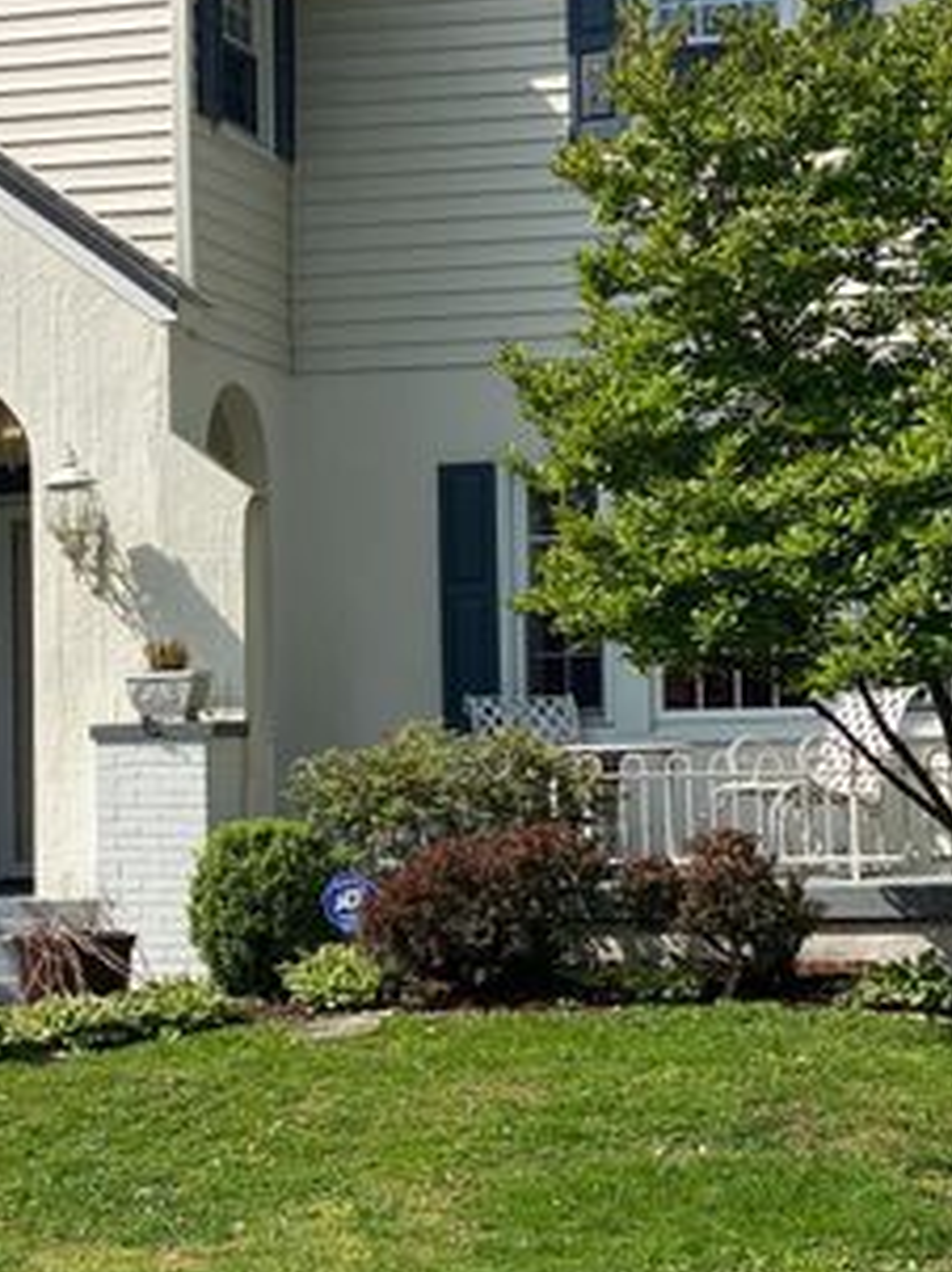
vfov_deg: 17.1
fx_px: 4223
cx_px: 152
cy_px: 668
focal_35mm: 115
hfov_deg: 12.8
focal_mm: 6
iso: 20
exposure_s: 1/1712
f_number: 2
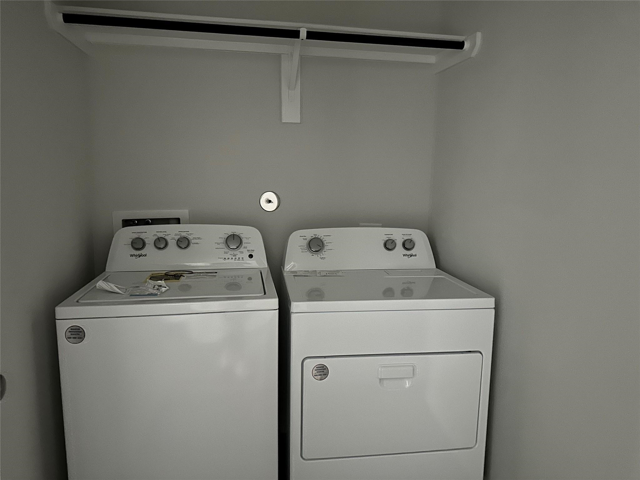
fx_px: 444
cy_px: 240
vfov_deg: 56.8
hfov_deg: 71.6
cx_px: 320
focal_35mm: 24
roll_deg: -1.4
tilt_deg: -7.4
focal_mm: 6.86
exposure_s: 1/19
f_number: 1.78
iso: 2000
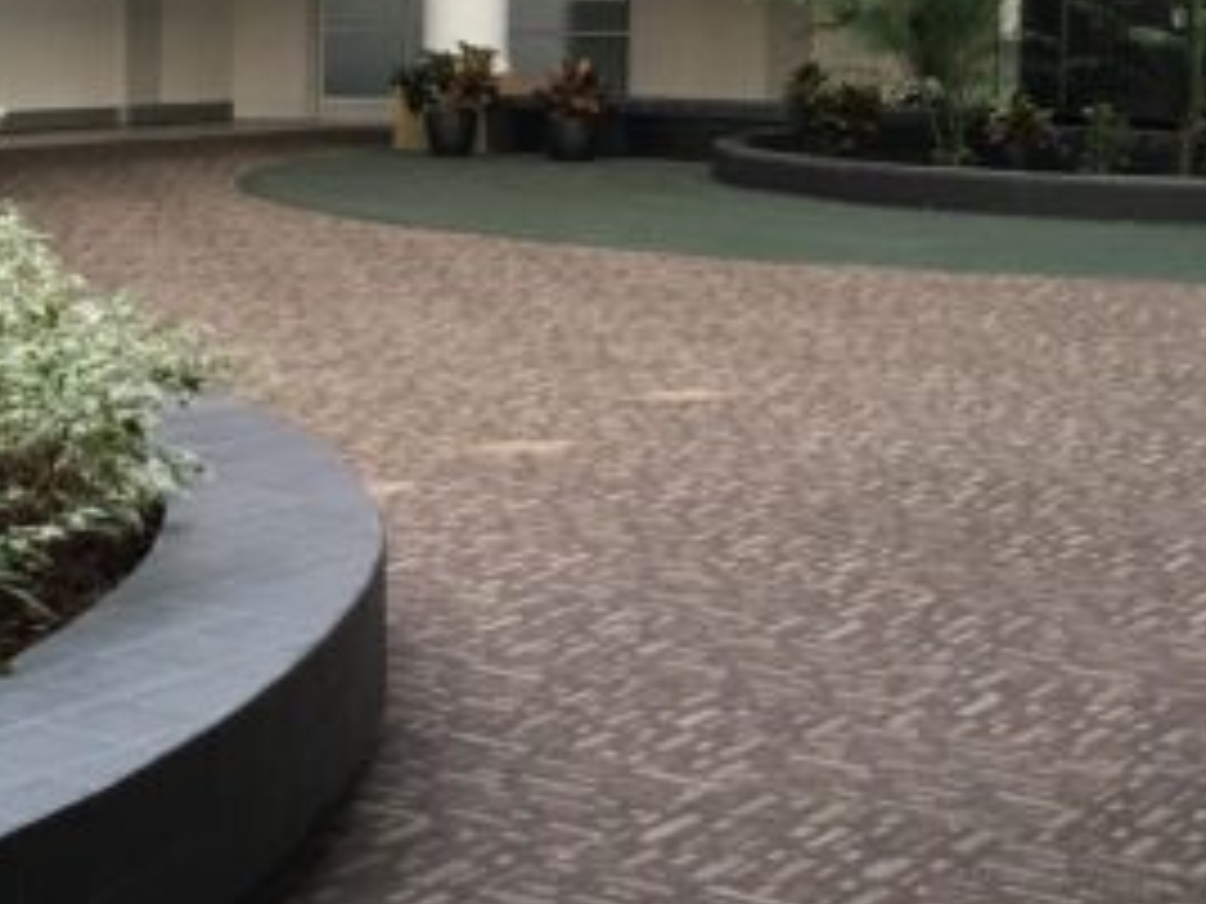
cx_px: 306
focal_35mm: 83
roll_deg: -1.4
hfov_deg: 23.3
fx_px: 2892
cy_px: 220
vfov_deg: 17.7
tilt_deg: -4.0
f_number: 2.2
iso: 25
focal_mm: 4.15
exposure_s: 1/30
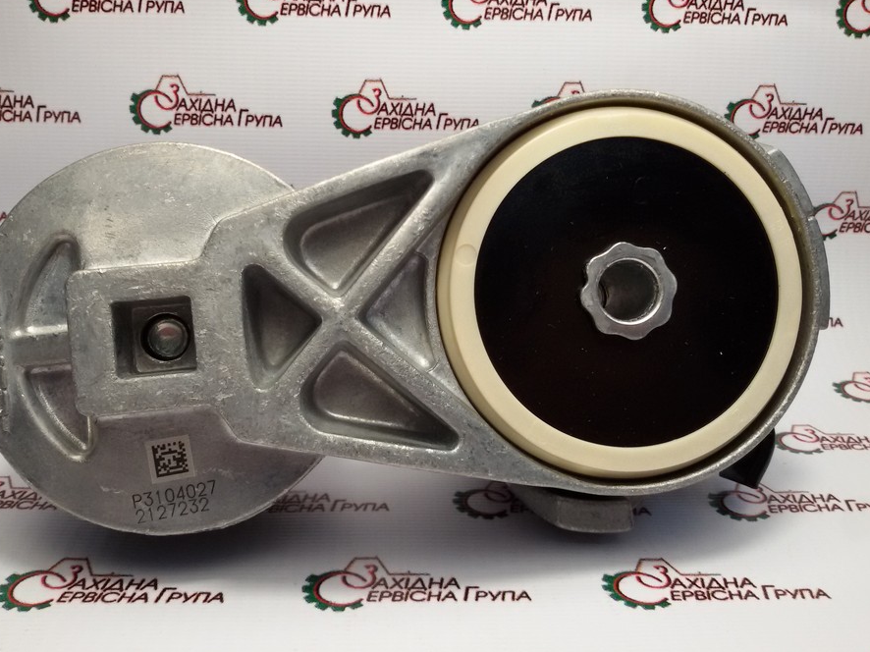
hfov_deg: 52.6
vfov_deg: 40.7
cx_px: 398
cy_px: 323
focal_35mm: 35
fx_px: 879
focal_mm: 2.93
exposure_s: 1/100
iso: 64
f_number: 2.4
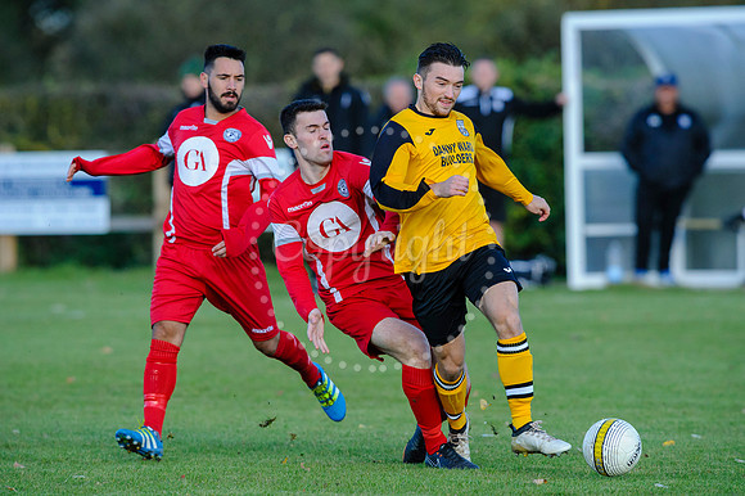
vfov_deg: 2.7
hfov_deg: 4.1
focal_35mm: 500
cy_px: 248
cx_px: 372
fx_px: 10341
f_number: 6.7
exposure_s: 1/2000
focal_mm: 500
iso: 2000
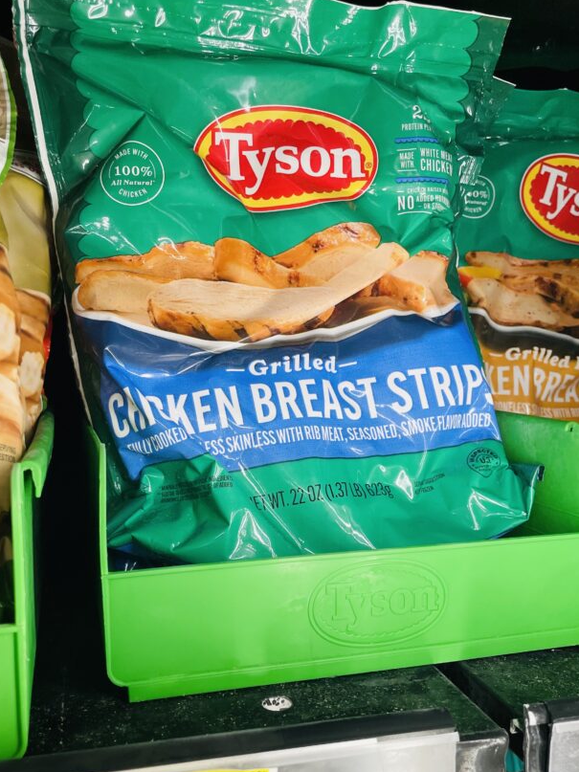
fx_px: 736
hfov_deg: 42.9
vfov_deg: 55.0
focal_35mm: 33
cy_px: 455
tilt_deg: -9.5
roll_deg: +0.2
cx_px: 254
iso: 100
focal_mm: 4.2
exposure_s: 1/120
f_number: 1.6
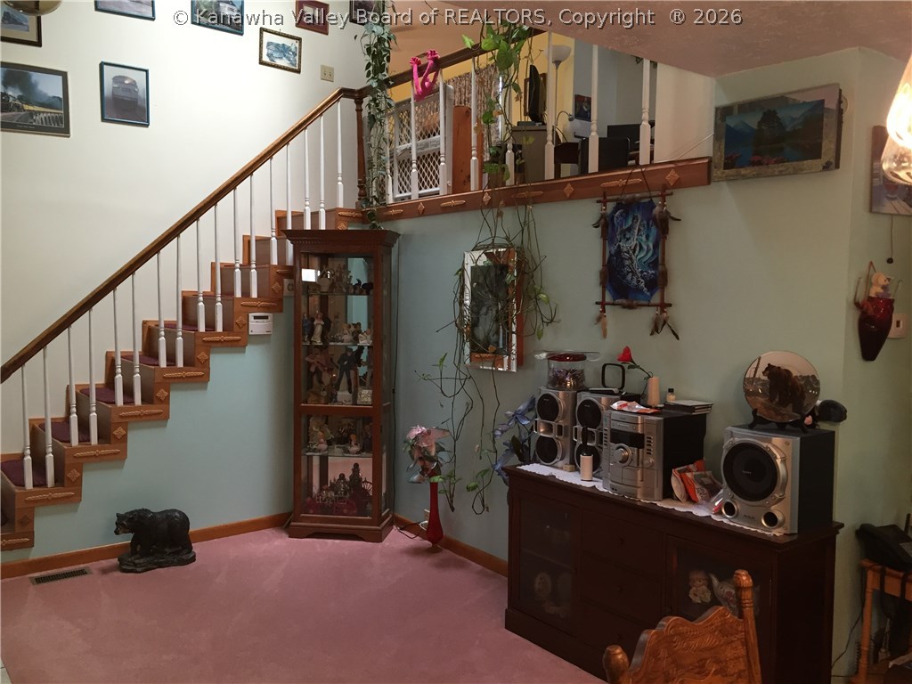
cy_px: 342
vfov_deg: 48.2
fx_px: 764
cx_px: 456
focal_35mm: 29
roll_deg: -1.2
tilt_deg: -2.0
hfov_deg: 61.7
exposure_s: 1/30
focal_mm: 4.15
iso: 80
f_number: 2.2
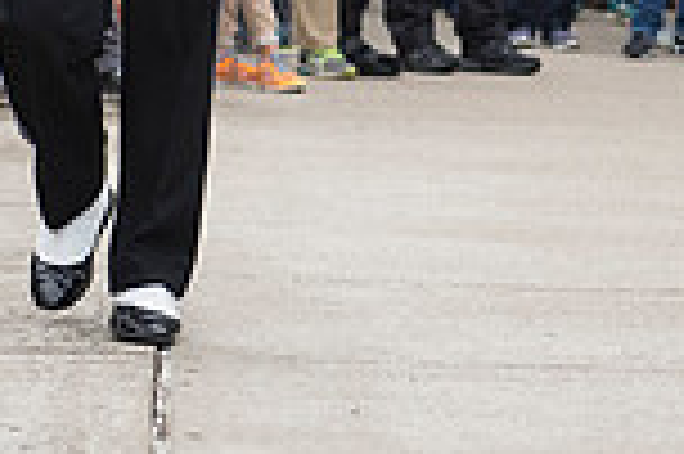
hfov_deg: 7.7
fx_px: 5067
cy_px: -393
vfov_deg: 5.1
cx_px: 504
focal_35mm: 267
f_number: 3.5
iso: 1600
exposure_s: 1/320
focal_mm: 70
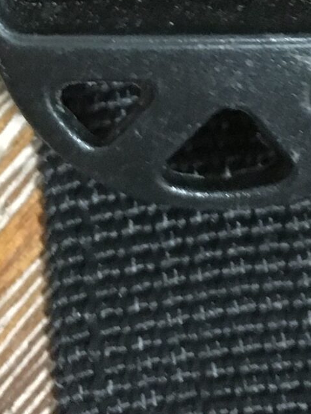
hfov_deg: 12.6
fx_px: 1402
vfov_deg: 15.4
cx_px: 218
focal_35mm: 117
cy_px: -225
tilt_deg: -76.4
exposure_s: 1/17
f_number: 2.2
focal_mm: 4.15
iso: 500
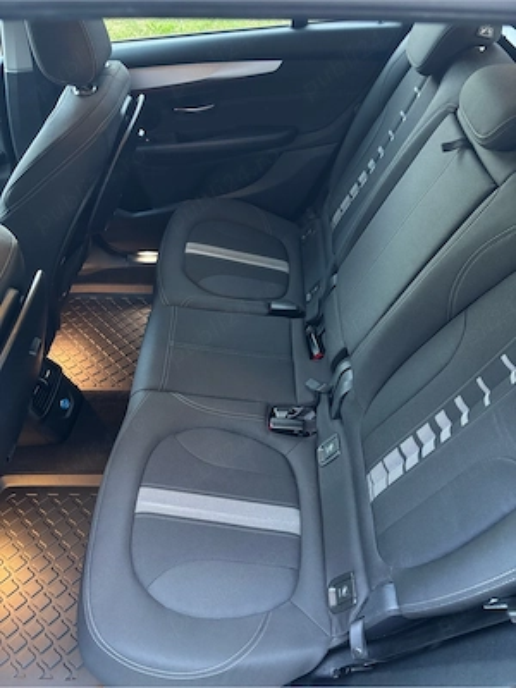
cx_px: 258
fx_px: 517
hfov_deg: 53.1
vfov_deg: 67.3
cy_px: 344
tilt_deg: -45.9
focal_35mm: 26
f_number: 1.6
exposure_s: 1/25
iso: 500
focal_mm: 5.96
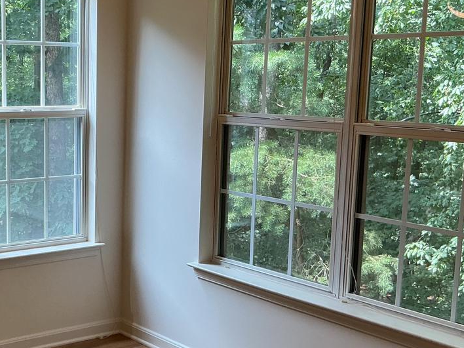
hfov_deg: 31.7
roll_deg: -1.3
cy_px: 199
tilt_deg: -8.4
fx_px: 791
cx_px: 83
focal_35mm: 59
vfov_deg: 24.8
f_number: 1.8
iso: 40
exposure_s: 1/120
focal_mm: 3
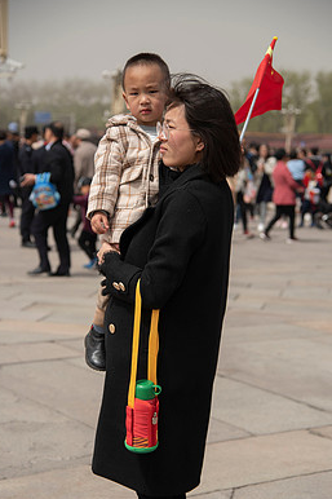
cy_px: 287
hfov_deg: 17.7
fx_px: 1066
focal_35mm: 77
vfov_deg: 26.3
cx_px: 185
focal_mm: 66
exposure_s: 1/1250
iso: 100
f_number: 4
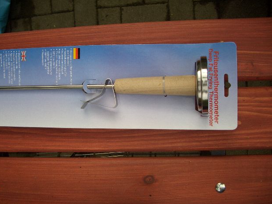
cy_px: 104
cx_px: 137
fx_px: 283
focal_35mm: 36
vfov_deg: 39.7
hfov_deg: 51.3
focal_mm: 5.8
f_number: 2.6
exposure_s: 1/500
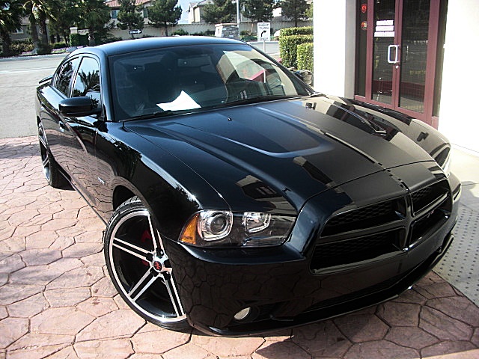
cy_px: 180
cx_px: 240
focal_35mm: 36
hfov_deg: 51.4
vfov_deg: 39.7
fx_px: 498
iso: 50
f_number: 2.8
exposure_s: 1/320
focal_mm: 6.3
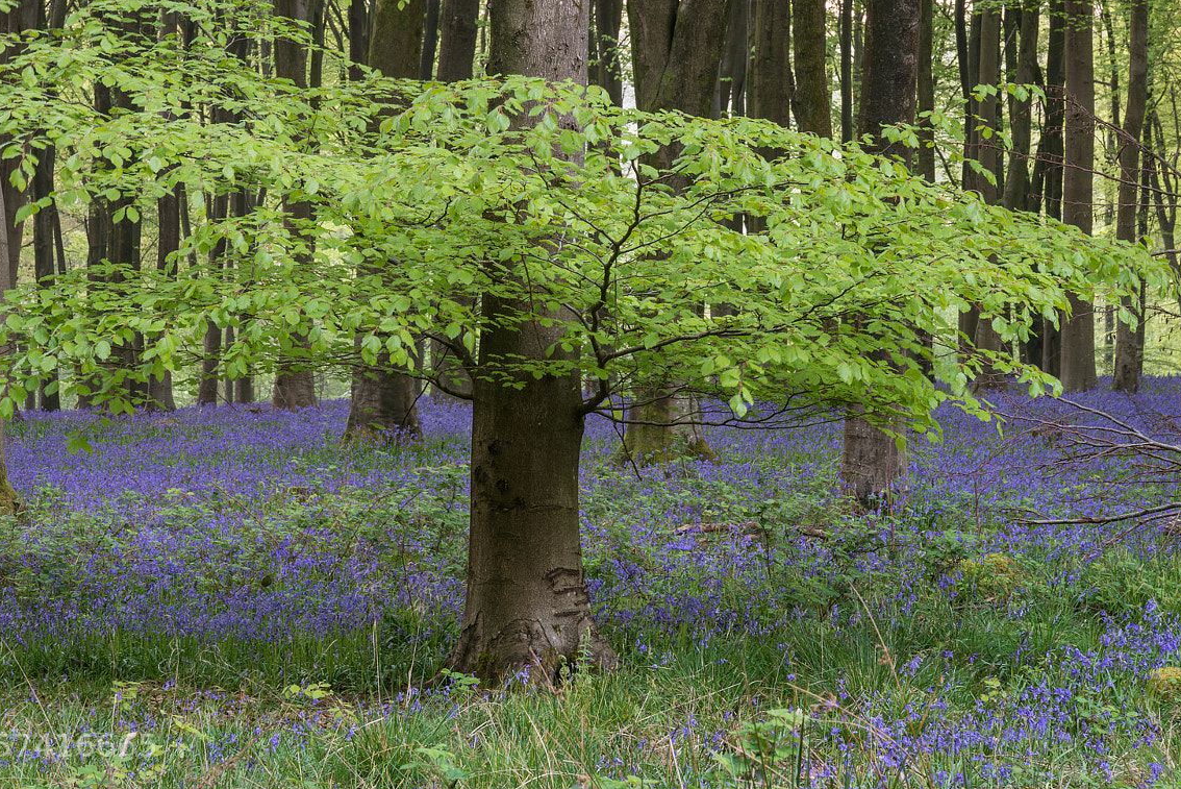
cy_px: 271
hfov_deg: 15.3
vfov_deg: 10.2
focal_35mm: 134
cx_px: 445
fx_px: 4397
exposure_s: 25
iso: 100
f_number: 16
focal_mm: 95
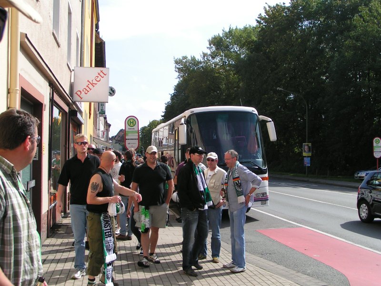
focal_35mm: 43
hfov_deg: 43.9
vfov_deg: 33.6
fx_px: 473
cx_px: 190
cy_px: 143
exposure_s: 1/400
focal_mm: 6.6
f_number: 5.6
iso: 50
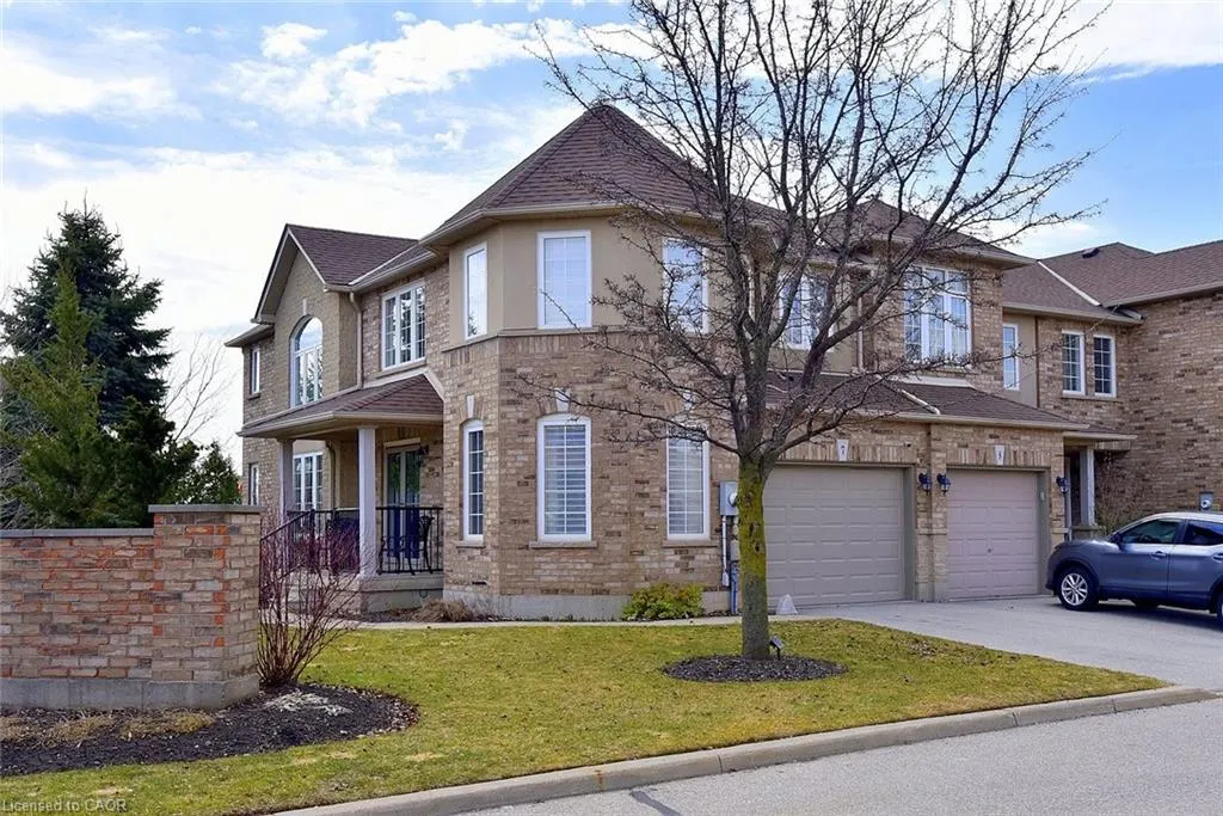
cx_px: 612
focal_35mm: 32
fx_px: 1087
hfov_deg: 58.7
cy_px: 408
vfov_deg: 41.1
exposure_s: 1/640
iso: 500
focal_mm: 32
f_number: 13
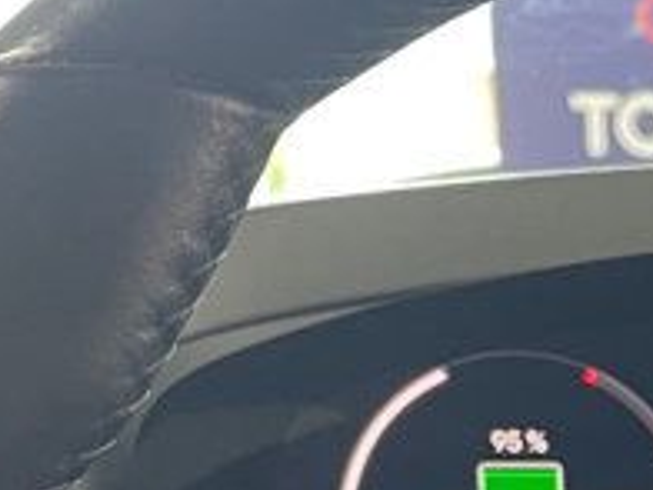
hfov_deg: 13.6
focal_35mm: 136
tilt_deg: -11.5
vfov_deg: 10.3
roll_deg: +1.3
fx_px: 2566
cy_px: 897
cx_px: 996
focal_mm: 4.2
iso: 400
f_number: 1.6
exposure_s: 1/40
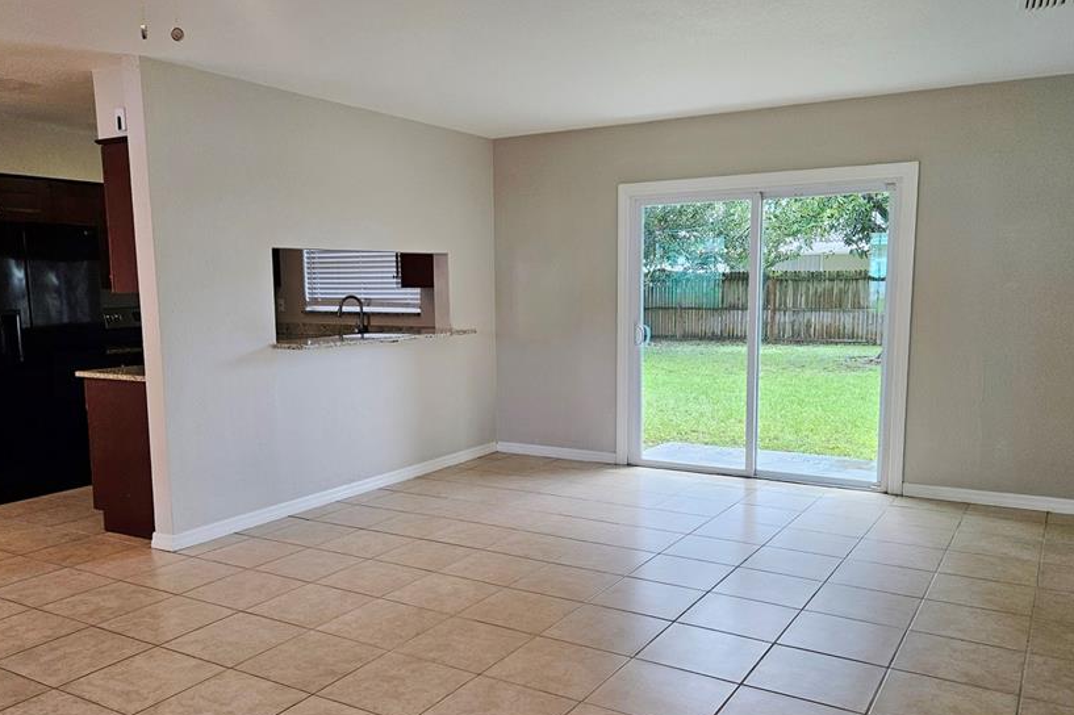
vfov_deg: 43.4
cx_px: 530
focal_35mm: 30
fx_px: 895
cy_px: 418
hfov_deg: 61.9
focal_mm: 5.4
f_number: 1.8
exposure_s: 1/120
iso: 100
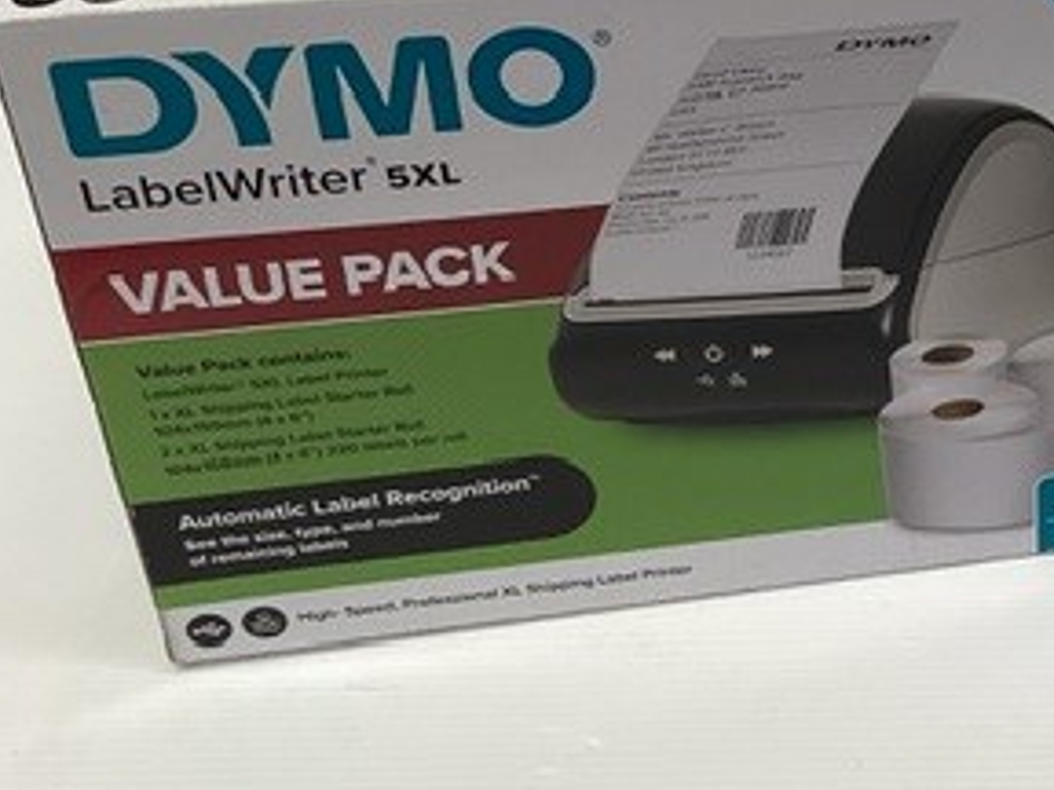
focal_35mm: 69
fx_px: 2101
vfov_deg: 21.2
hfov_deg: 26.2
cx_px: 1131
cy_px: 252
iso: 64
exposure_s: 1/50
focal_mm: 3.3
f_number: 2.4
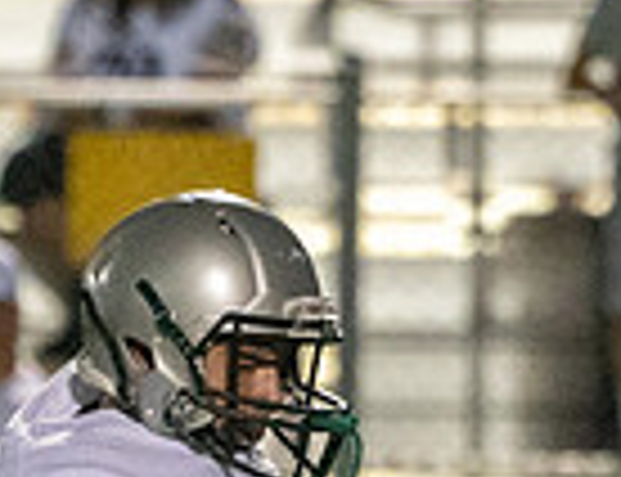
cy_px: 651
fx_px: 25969
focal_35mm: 1435
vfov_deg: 1.1
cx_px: 433
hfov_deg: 1.4
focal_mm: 271
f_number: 5.6
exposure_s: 1/1000
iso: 20000
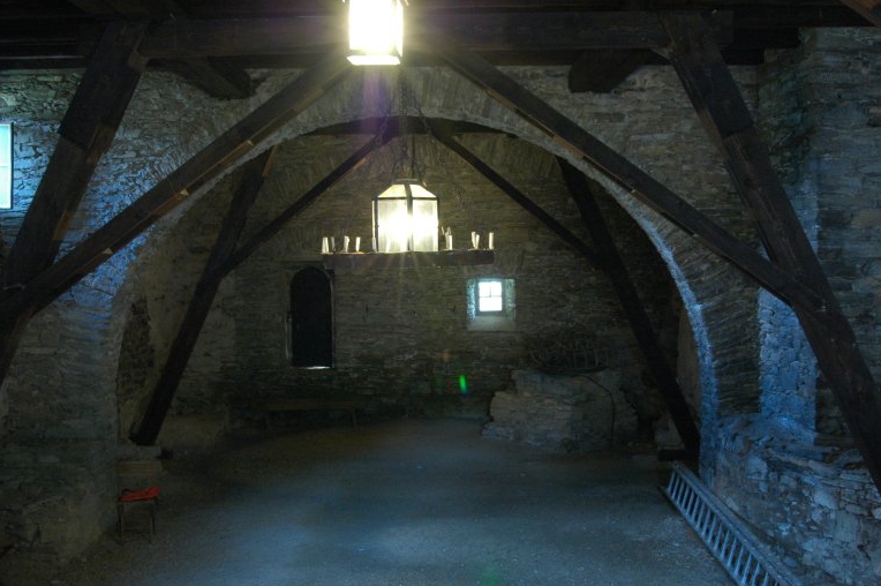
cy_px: 305
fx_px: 1076
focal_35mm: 44
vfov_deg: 30.5
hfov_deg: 44.5
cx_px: 427
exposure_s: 1.6
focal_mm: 28
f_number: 14
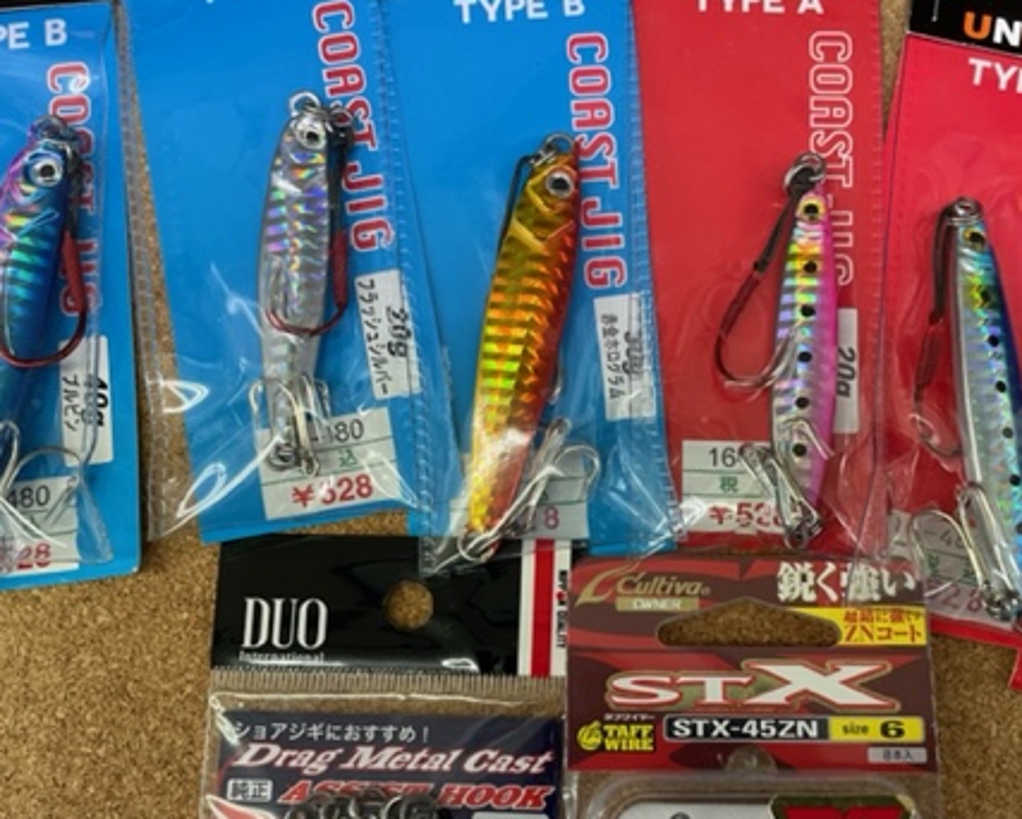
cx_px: 606
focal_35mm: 38
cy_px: 536
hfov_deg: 47.7
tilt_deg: -83.5
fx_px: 1150
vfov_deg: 38.8
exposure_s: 1/120
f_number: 1.6
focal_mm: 4.2
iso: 80
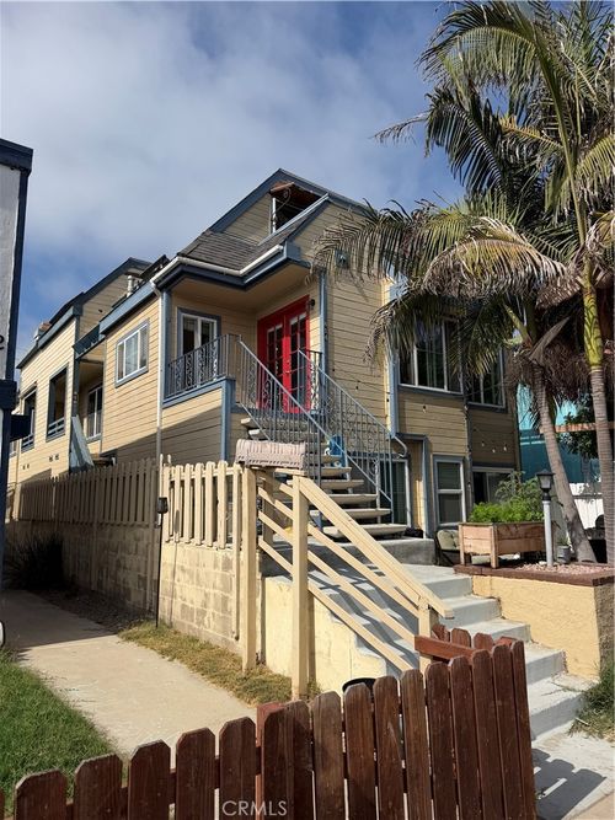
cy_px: 410
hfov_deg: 56.8
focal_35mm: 24
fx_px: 569
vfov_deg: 71.6
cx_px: 308
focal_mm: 6.76
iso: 80
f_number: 1.78
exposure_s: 1/8130
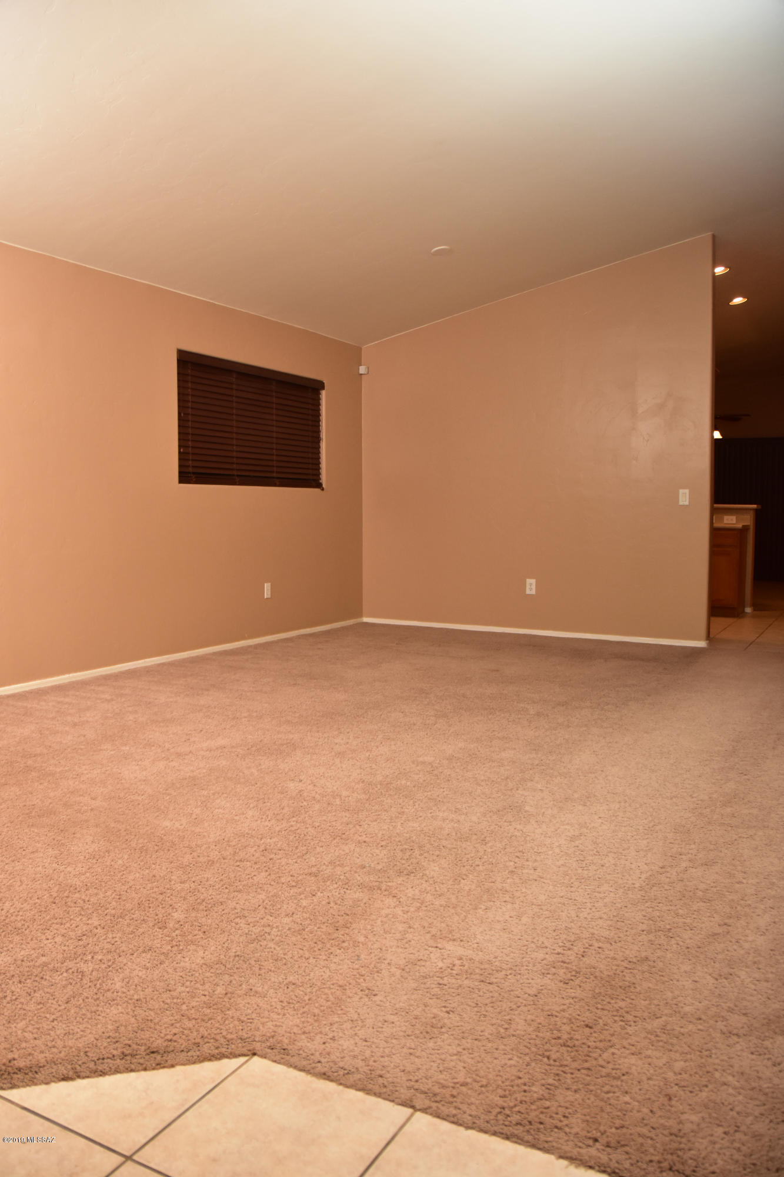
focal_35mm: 27
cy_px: 588
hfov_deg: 47.9
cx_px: 392
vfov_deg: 67.4
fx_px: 882
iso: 1000
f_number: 3.5
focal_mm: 18
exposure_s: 1/250
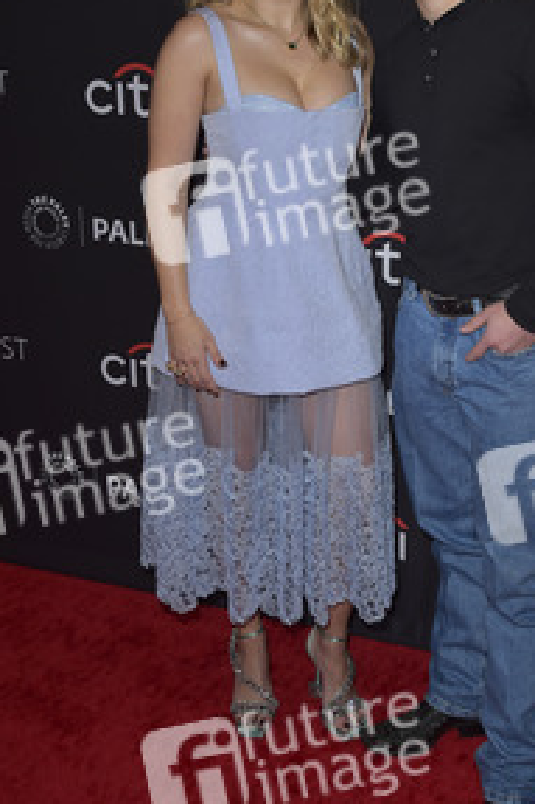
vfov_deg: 37.5
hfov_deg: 25.3
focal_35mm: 53
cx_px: 368
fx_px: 1183
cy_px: 339
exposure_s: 1/200
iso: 320
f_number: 6.3
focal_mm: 38
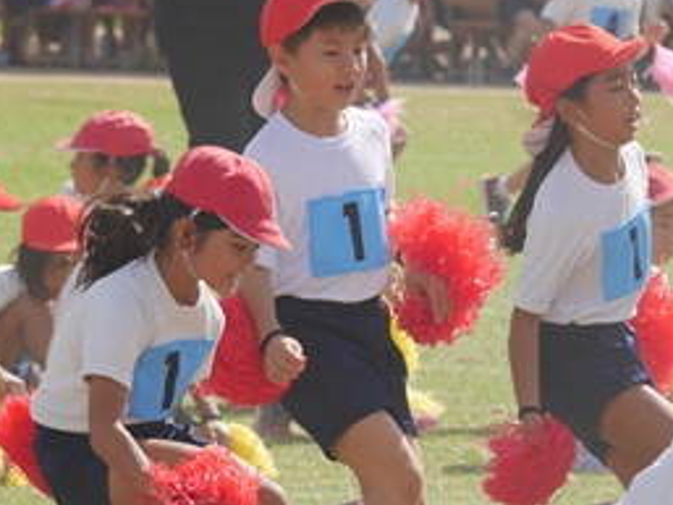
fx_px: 13246
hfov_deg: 2.9
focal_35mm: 681
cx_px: 223
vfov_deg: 2.2
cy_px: 161
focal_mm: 175
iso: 200
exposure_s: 1/500
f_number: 8
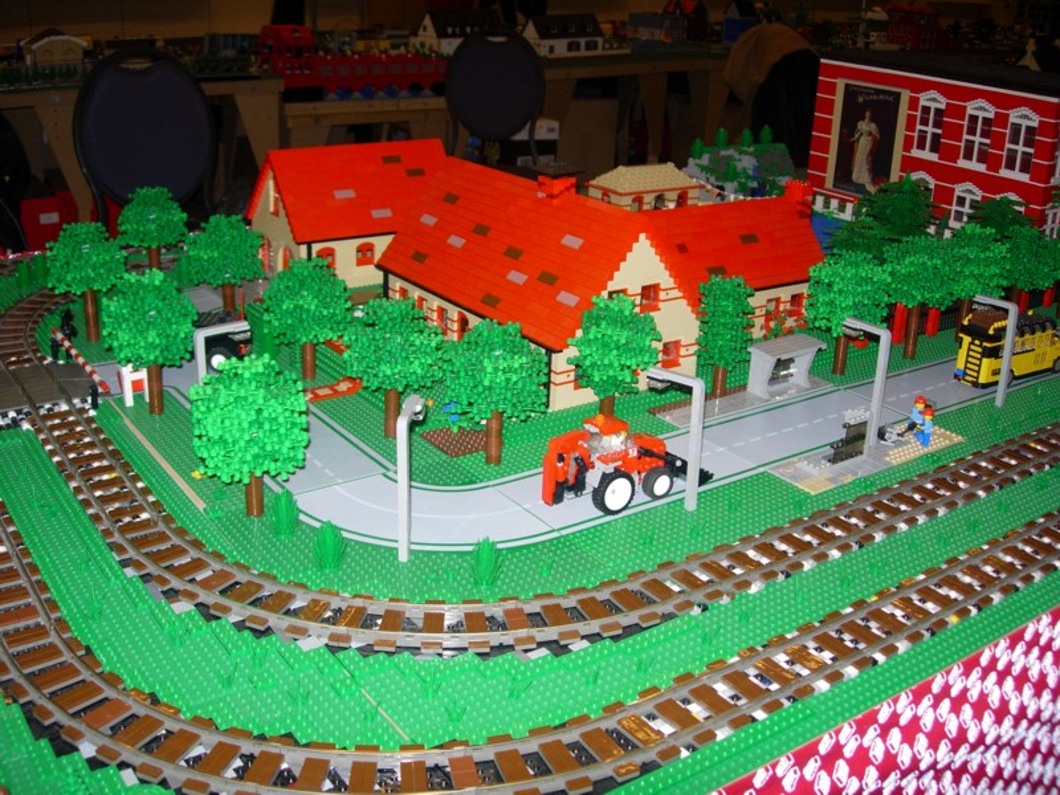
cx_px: 530
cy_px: 398
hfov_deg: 49.0
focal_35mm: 38
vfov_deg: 37.7
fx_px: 1164
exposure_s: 1/64
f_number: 2.8
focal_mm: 7.8
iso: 79
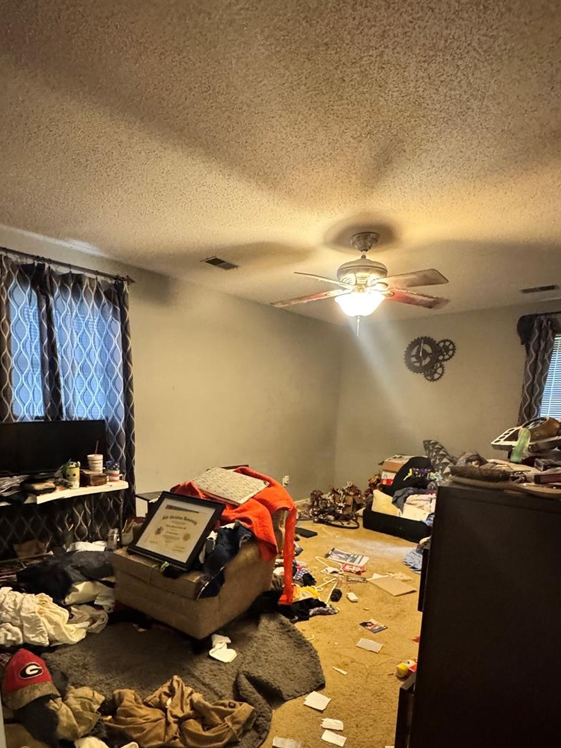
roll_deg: -1.2
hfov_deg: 65.8
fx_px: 432
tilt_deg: -11.8
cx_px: 250
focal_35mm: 20
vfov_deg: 79.3
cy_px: 493
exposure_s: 1/40
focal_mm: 2.22
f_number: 2.2
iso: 1250
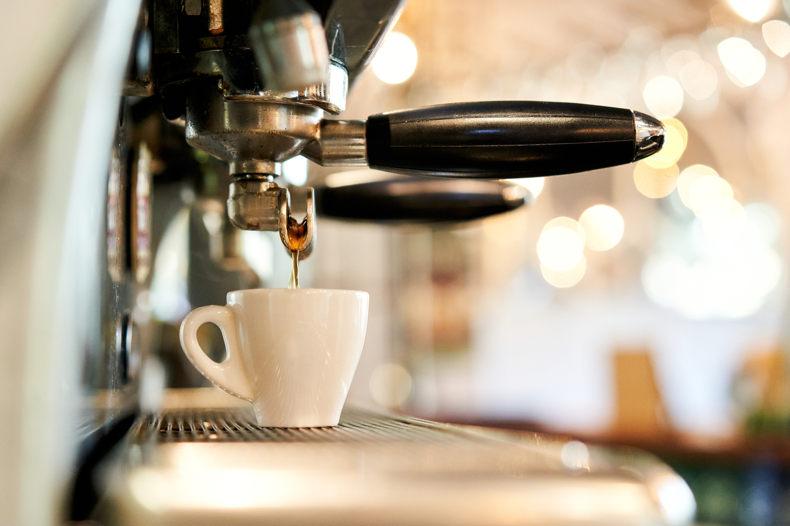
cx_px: 395
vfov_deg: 24.6
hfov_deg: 36.2
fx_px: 1207
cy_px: 263
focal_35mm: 55
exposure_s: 1/100
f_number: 2.5
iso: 640
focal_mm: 55
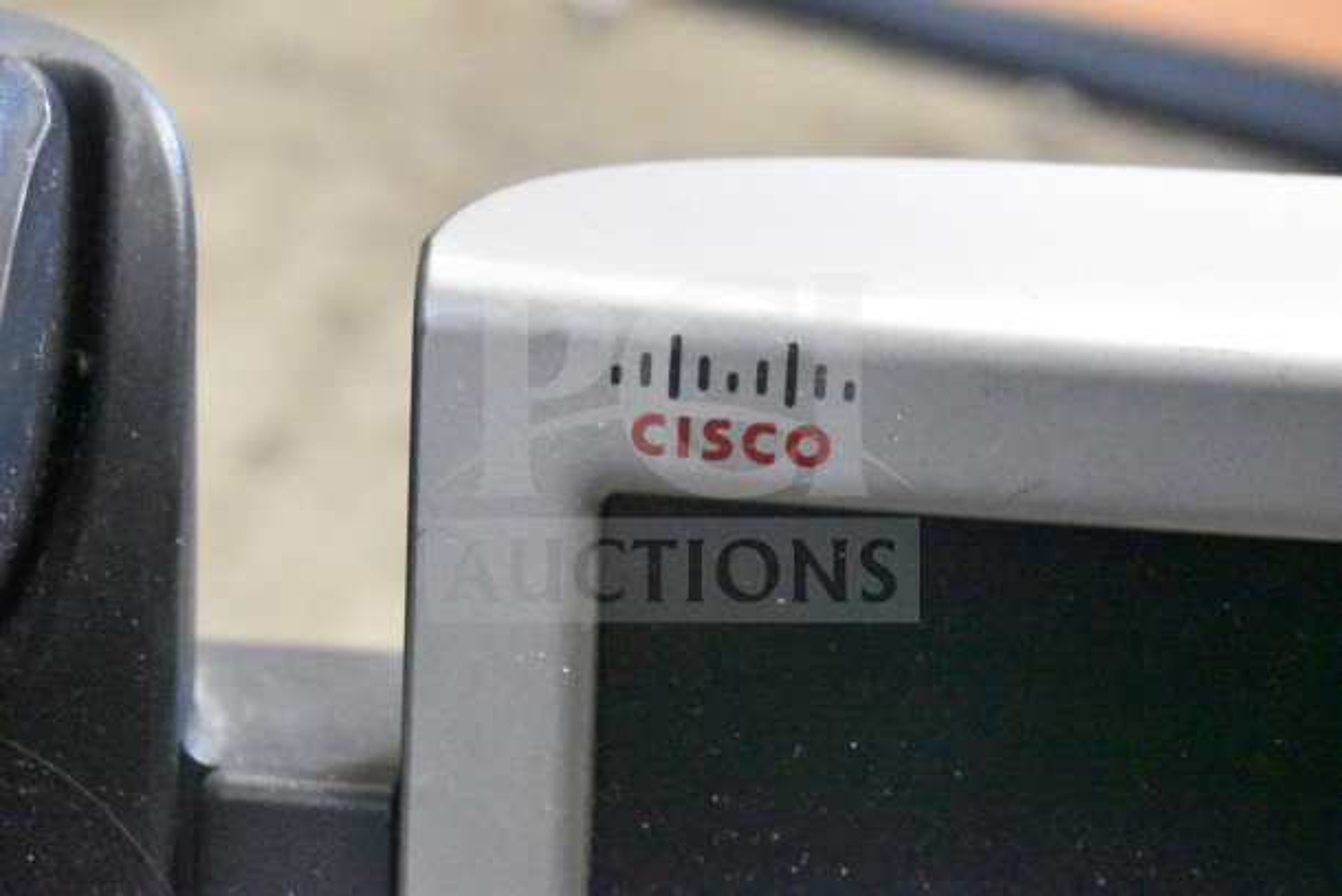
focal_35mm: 82
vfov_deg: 16.6
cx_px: 671
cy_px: 448
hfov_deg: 24.6
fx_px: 3076
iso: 25600
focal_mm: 55
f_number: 5.6
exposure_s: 1/100
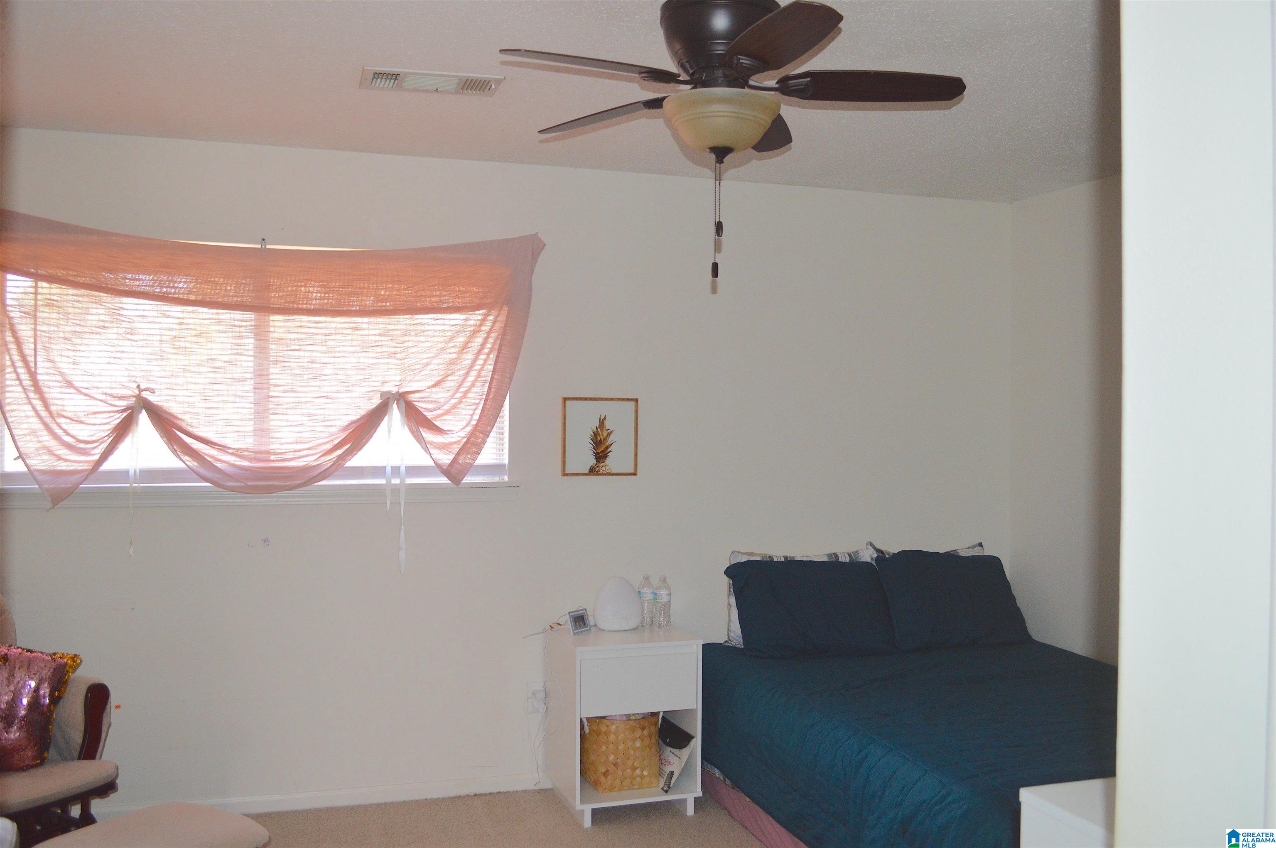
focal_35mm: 30
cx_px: 638
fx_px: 1062
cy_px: 424
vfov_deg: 43.5
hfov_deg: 62.0
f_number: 3.8
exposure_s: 1/60
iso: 560
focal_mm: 20
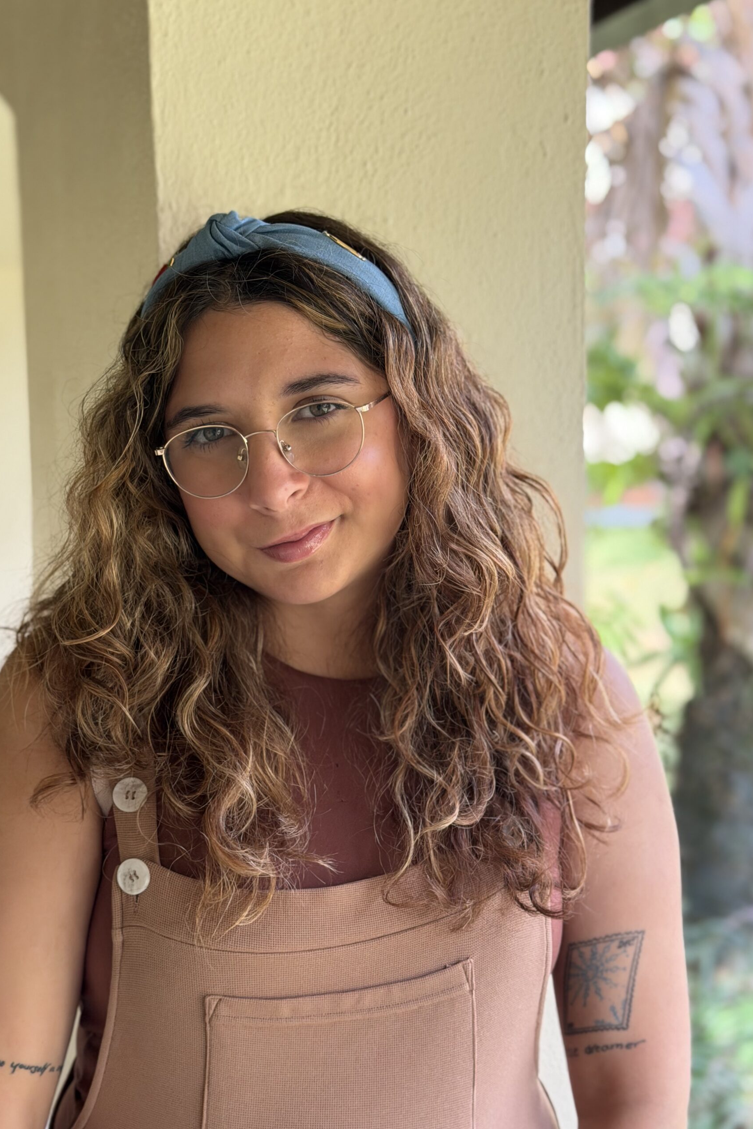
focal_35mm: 50
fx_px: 1569
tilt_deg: -6.0
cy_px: 564
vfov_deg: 39.6
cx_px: 337
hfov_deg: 27.0
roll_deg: +0.5
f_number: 1.78
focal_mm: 6.76
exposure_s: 1/233
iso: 160
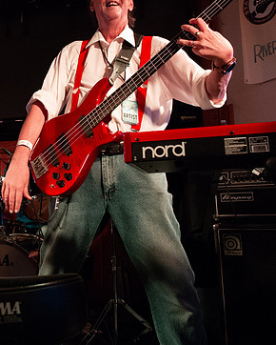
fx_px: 469
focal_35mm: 46
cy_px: 121
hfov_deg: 30.5
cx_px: 1
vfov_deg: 39.9
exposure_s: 1/60
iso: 6400
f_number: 6.3
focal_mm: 24
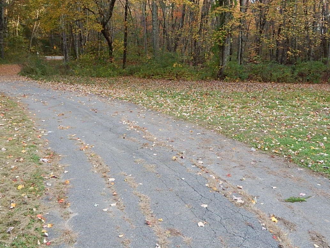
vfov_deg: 41.5
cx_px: 174
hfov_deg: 53.9
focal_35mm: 34
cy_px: 92
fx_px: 324
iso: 125
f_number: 3
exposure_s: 1/100
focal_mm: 4
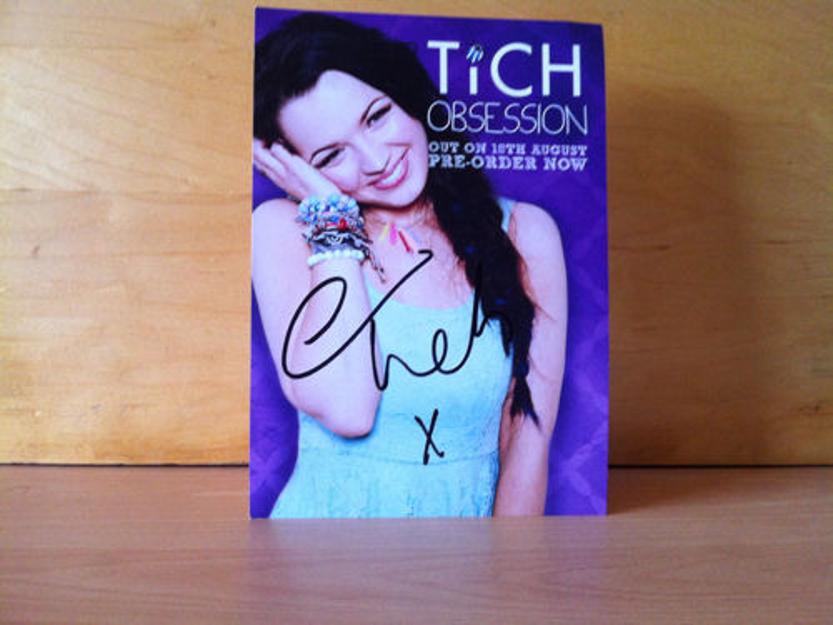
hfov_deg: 52.6
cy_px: 312
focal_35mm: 35
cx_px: 416
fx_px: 842
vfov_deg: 40.7
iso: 200
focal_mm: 3.85
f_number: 2.8
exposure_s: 1/15
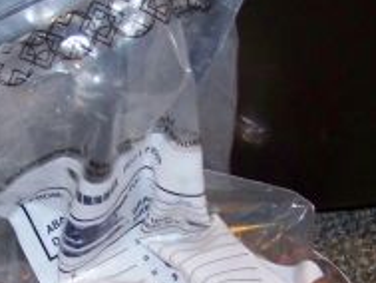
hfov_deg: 17.2
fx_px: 1239
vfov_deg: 12.9
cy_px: 273
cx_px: 139
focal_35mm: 114
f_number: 2.8
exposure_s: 1/30
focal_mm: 5.85
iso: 200
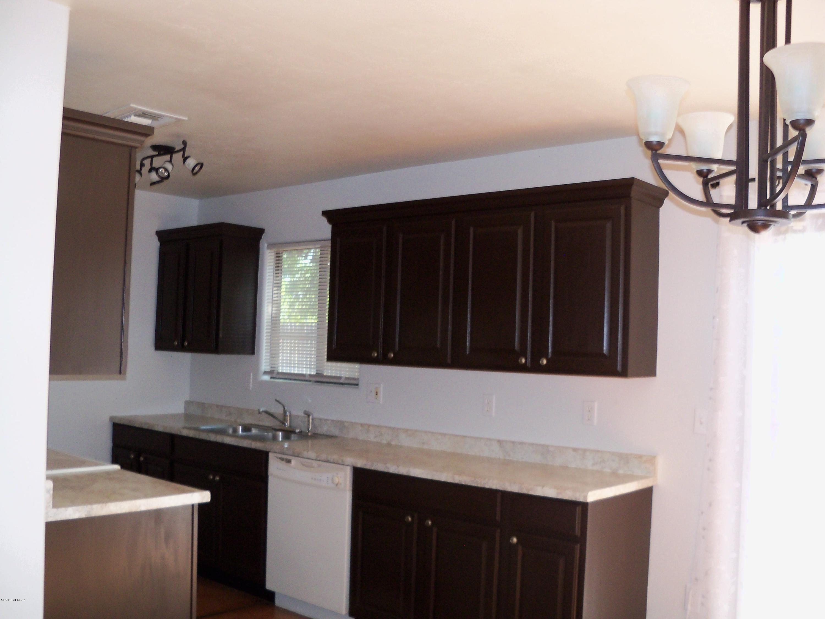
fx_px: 834
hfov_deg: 52.6
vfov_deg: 40.7
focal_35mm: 35
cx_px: 412
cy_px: 310
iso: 160
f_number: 3.5
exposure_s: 1/30
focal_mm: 6.2
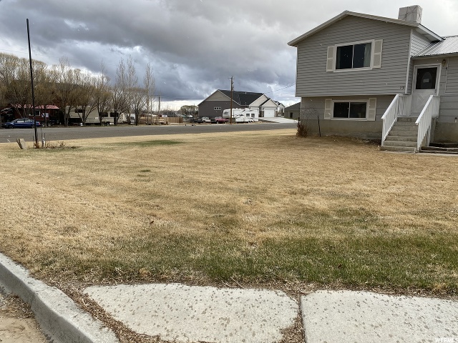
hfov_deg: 67.3
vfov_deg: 53.1
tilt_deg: -9.2
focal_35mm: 26
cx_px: 229
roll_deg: -1.7
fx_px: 344
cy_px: 172
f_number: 1.8
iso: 32
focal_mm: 4.25
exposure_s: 1/805
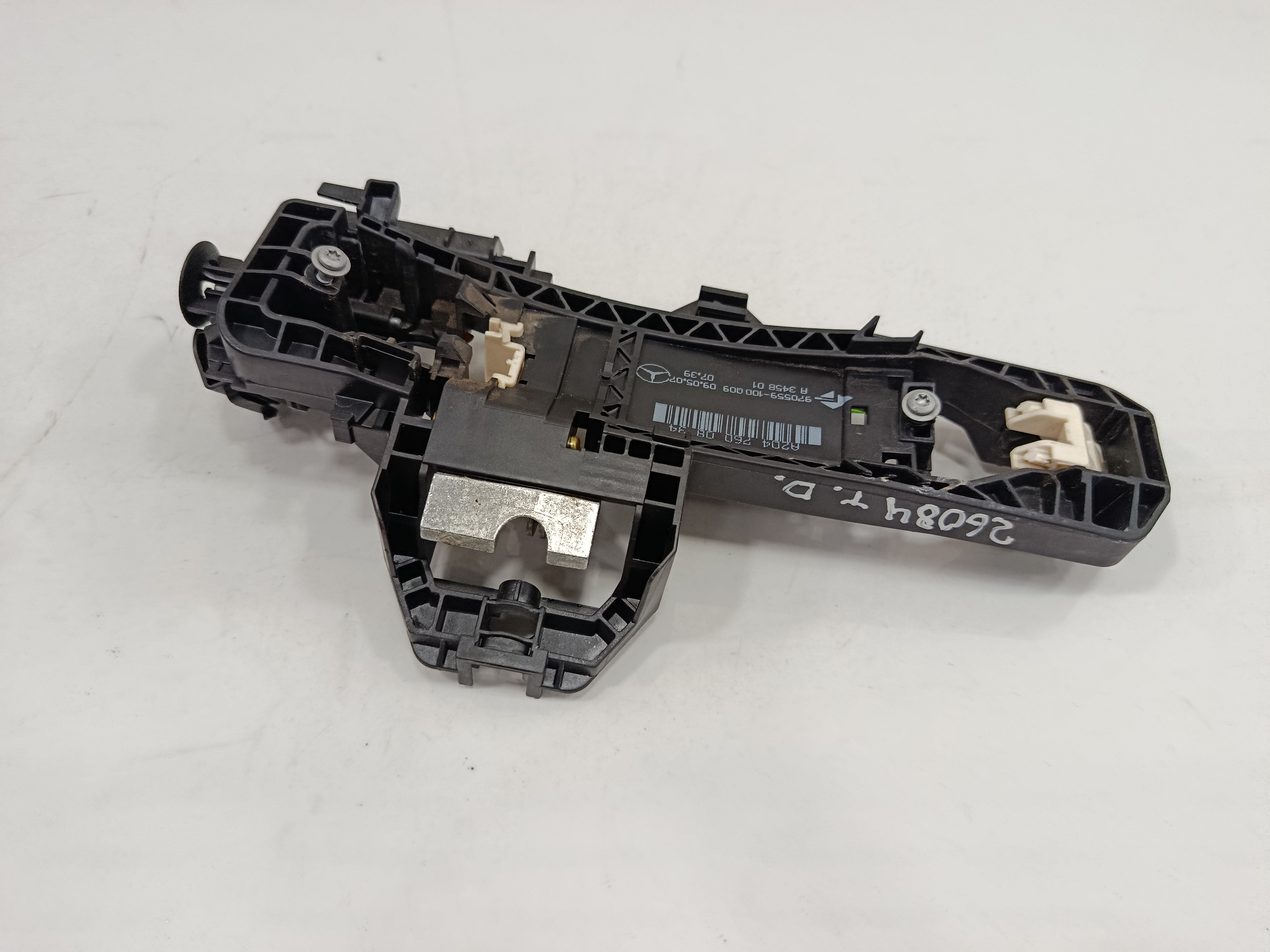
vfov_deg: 56.8
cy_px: 476
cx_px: 635
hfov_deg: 71.6
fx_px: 881
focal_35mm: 24
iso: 928
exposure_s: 1/100
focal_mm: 5.24
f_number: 1.7
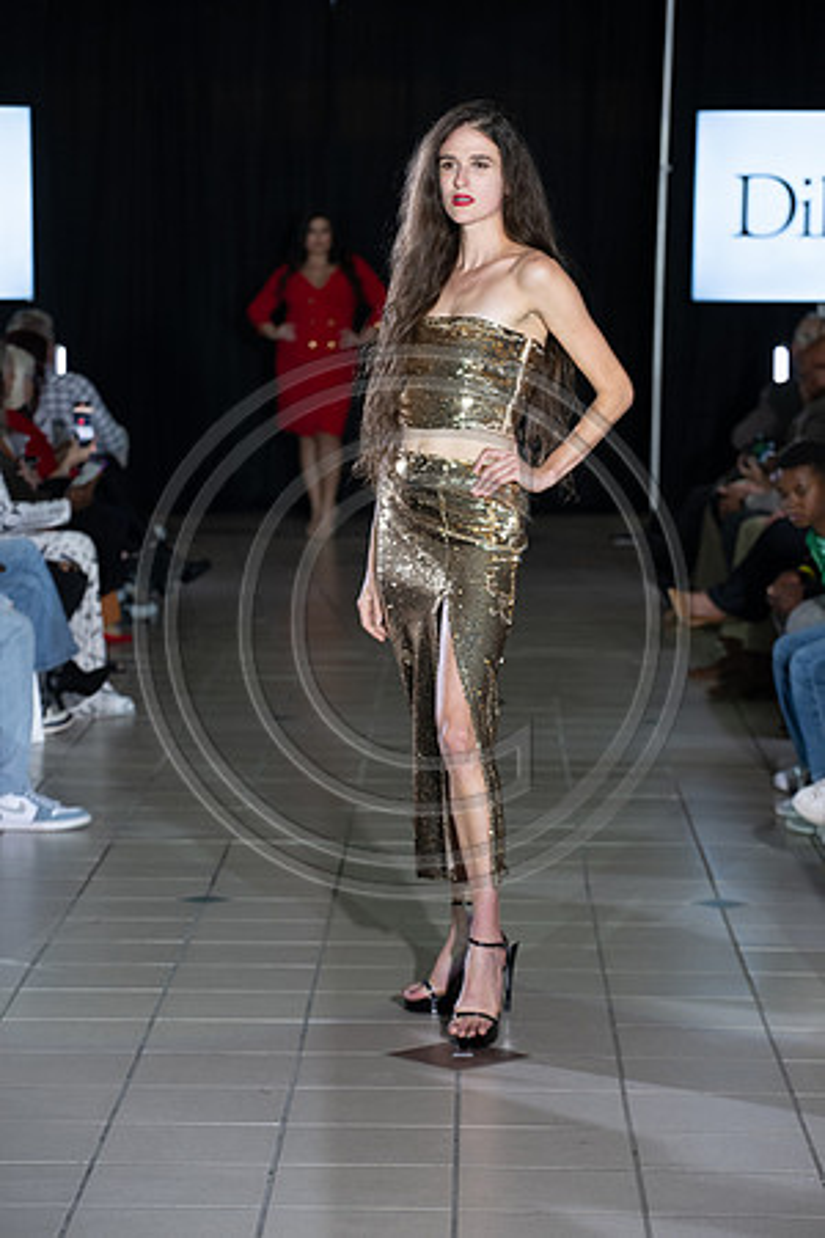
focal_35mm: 112
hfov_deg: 12.2
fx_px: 3850
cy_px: 619
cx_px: 412
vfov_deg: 18.3
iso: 1250
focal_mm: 112
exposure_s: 1/160
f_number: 5
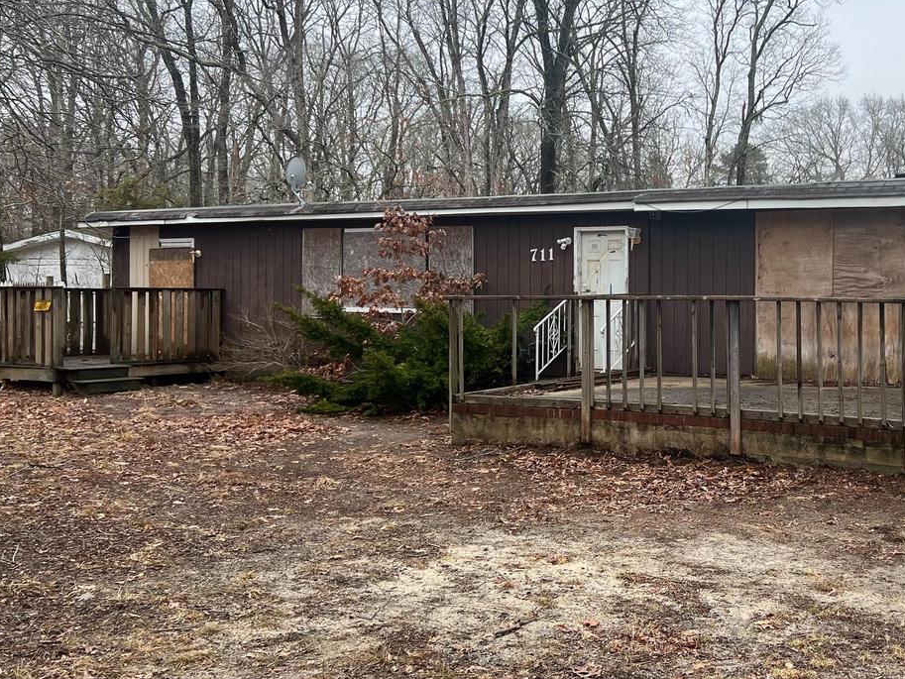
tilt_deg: -0.1
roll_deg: -0.6
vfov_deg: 35.1
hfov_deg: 43.8
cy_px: 303
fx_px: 1072
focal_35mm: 41
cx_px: 711
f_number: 1.5
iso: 50
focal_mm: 5.7
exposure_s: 1/1196
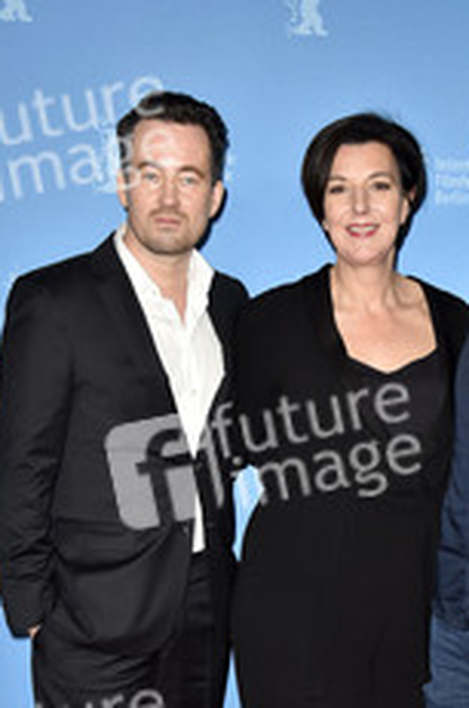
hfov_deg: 17.3
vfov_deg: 25.4
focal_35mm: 78
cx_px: 353
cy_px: 610
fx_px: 1531
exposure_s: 1/125
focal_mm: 45
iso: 640
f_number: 5.6
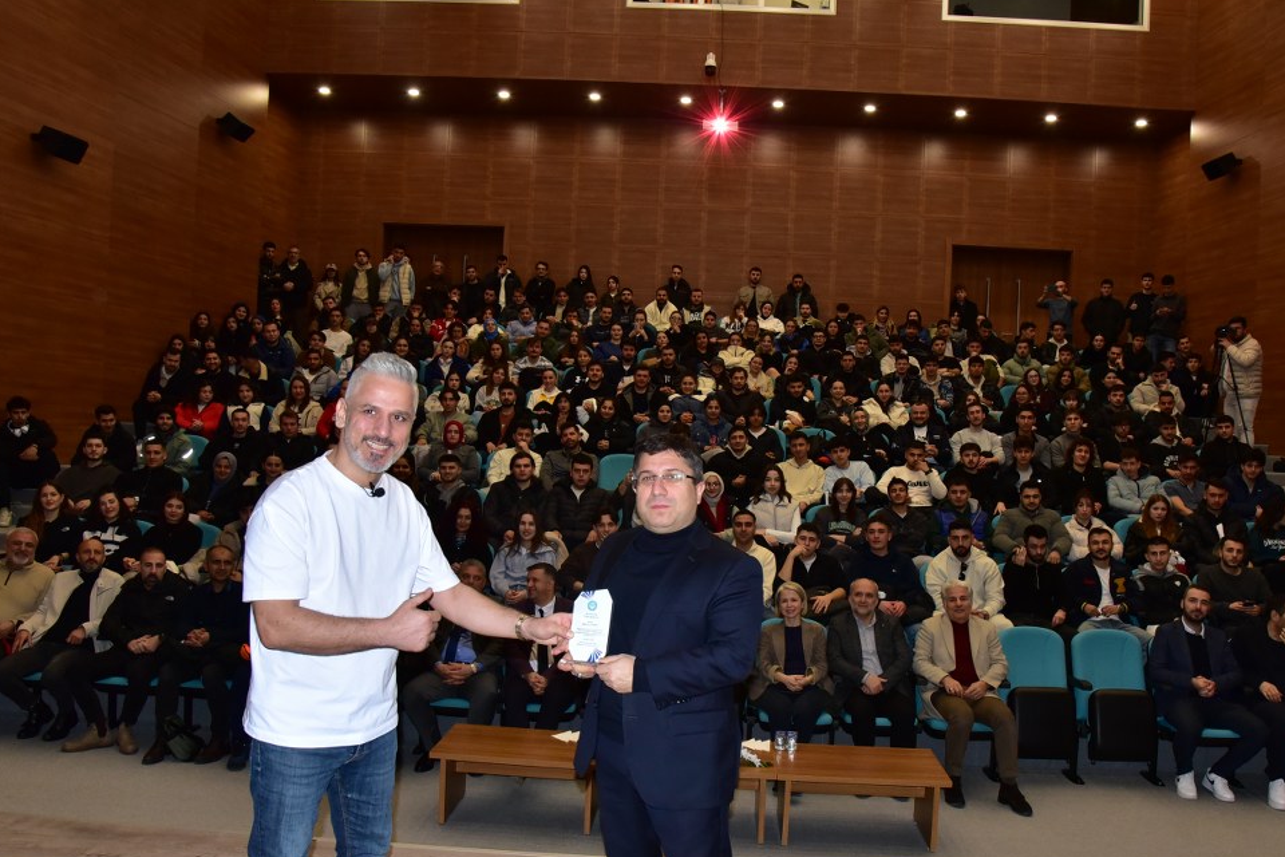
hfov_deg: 61.9
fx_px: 1071
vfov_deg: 43.6
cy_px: 467
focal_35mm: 30
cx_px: 687
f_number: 6.3
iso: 2500
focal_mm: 24
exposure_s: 1/200
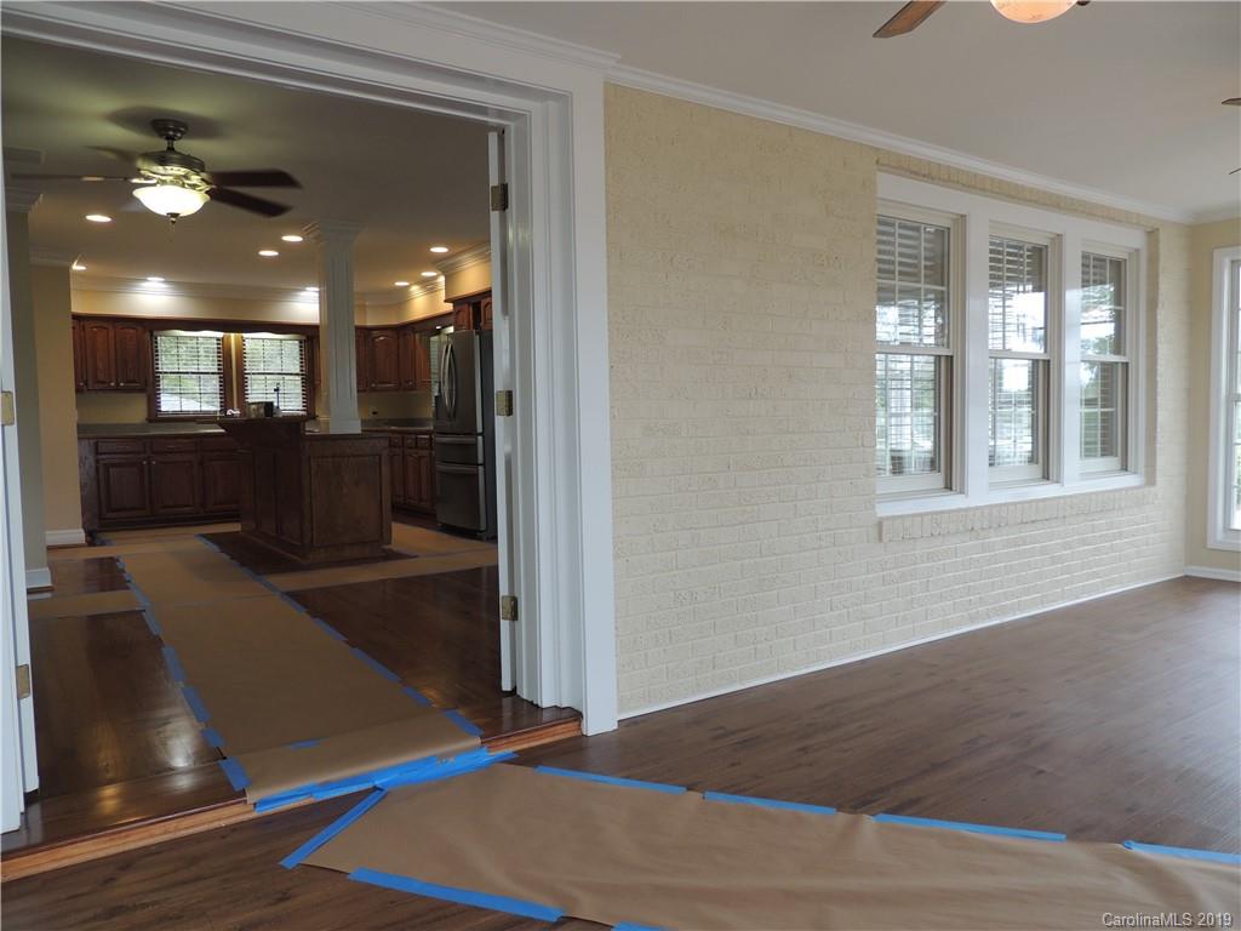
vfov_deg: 56.8
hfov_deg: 71.6
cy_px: 466
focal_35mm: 24
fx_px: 860
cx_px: 620
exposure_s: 1/30
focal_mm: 4.3
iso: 125
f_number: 3
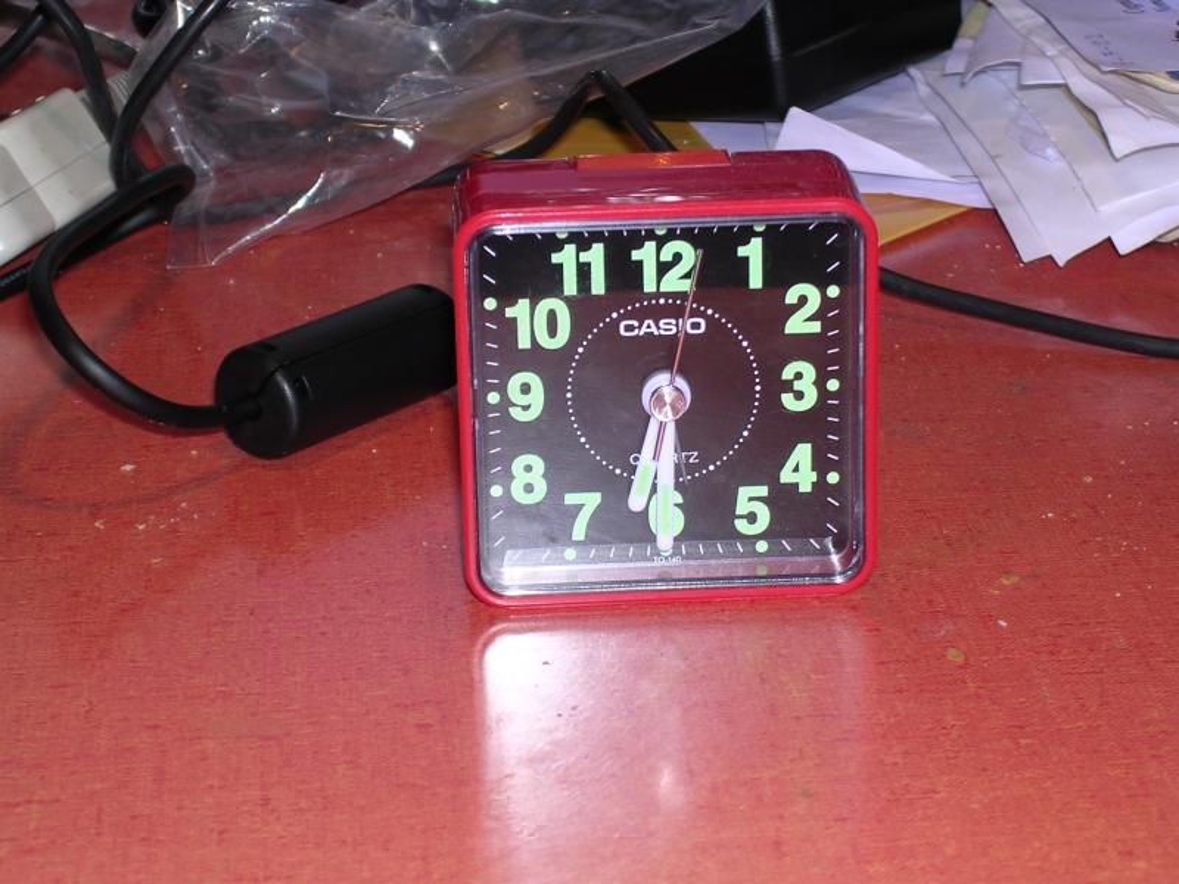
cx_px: 590
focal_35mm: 115
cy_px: 442
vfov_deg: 12.9
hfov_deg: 17.1
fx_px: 3917
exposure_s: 1/60.1
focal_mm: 17.4
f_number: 4.9
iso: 100
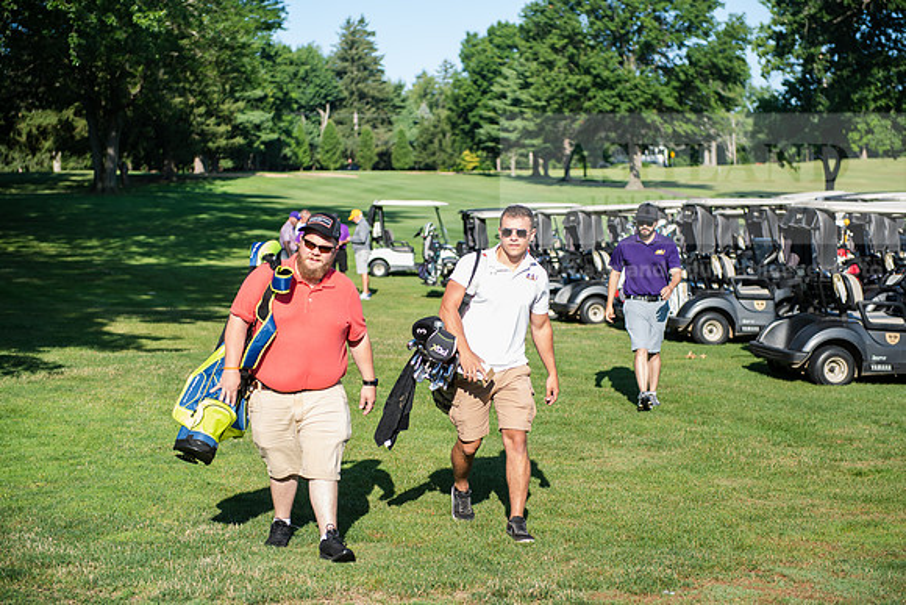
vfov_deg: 19.5
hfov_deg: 28.8
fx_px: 1762
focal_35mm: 70
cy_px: 302
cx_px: 453
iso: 200
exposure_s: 1/1000
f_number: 3.2
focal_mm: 70
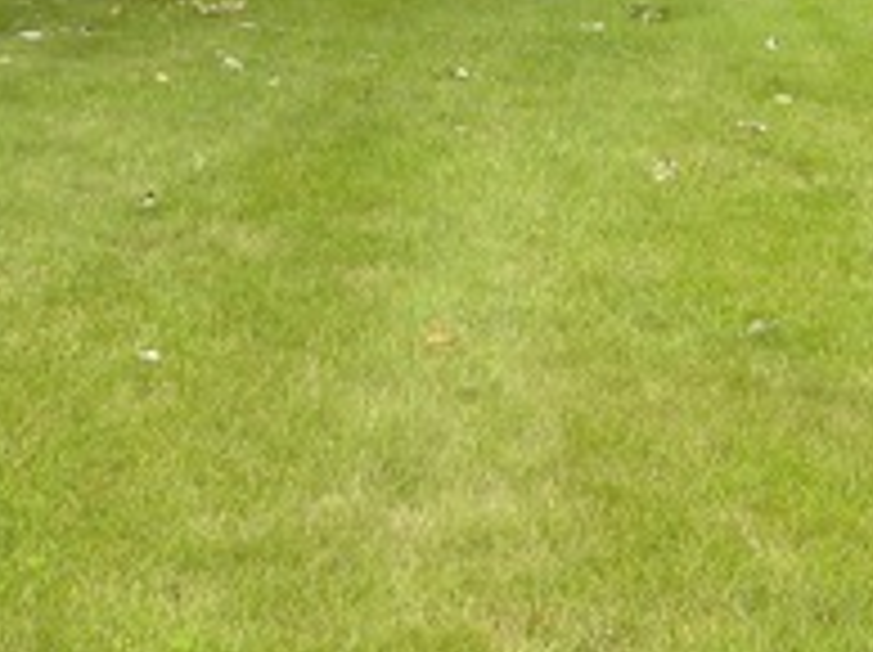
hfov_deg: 18.1
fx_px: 2746
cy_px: -310
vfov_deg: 12.9
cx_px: 392
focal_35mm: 109
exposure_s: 1/105
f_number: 3.2
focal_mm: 5.9
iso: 64
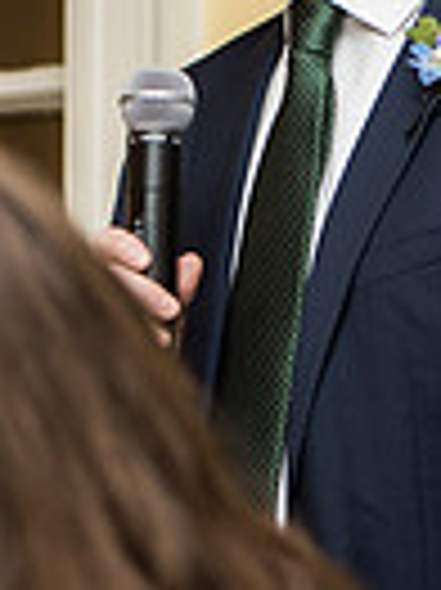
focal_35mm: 346
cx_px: 166
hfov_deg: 4.3
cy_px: 99
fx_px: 5887
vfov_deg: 5.7
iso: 400
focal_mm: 105
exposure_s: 1/200
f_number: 2.8
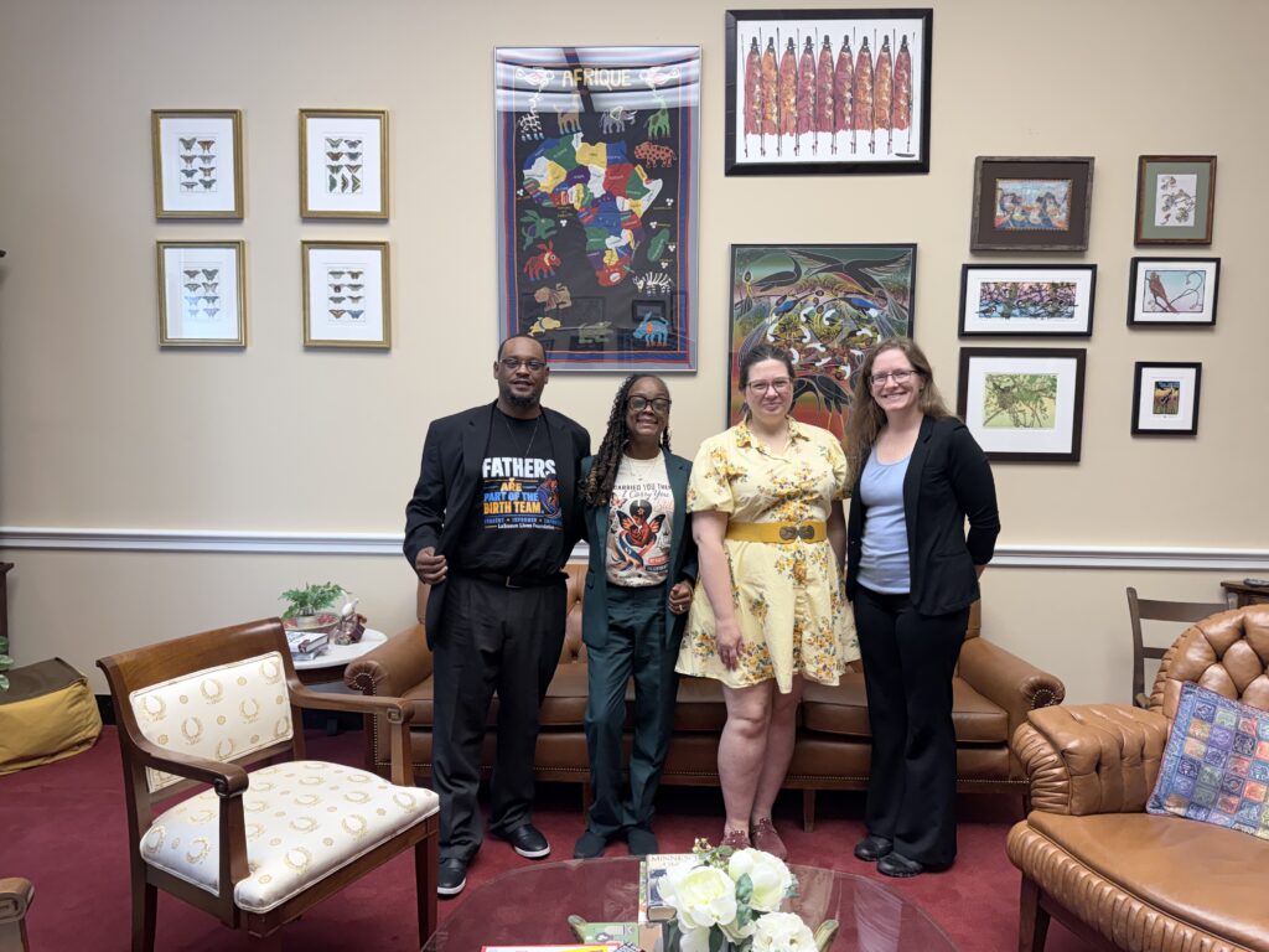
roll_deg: -0.8
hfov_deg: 71.6
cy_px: 476
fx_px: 880
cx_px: 634
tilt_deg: -3.7
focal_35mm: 24
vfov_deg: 56.8
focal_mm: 6.76
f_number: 1.78
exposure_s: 1/120
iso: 160
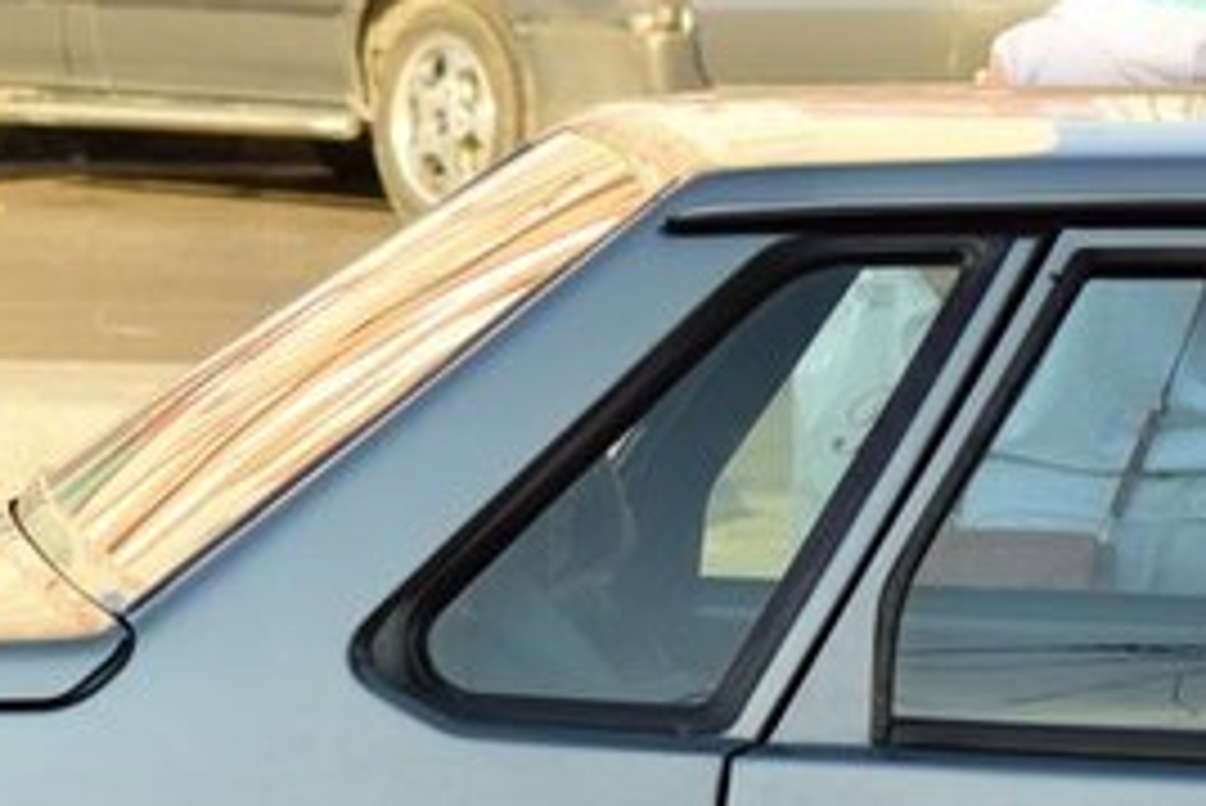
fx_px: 11772
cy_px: 896
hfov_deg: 5.9
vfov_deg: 3.9
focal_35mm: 351
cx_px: 558
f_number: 7.1
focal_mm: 95
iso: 800
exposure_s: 1/800
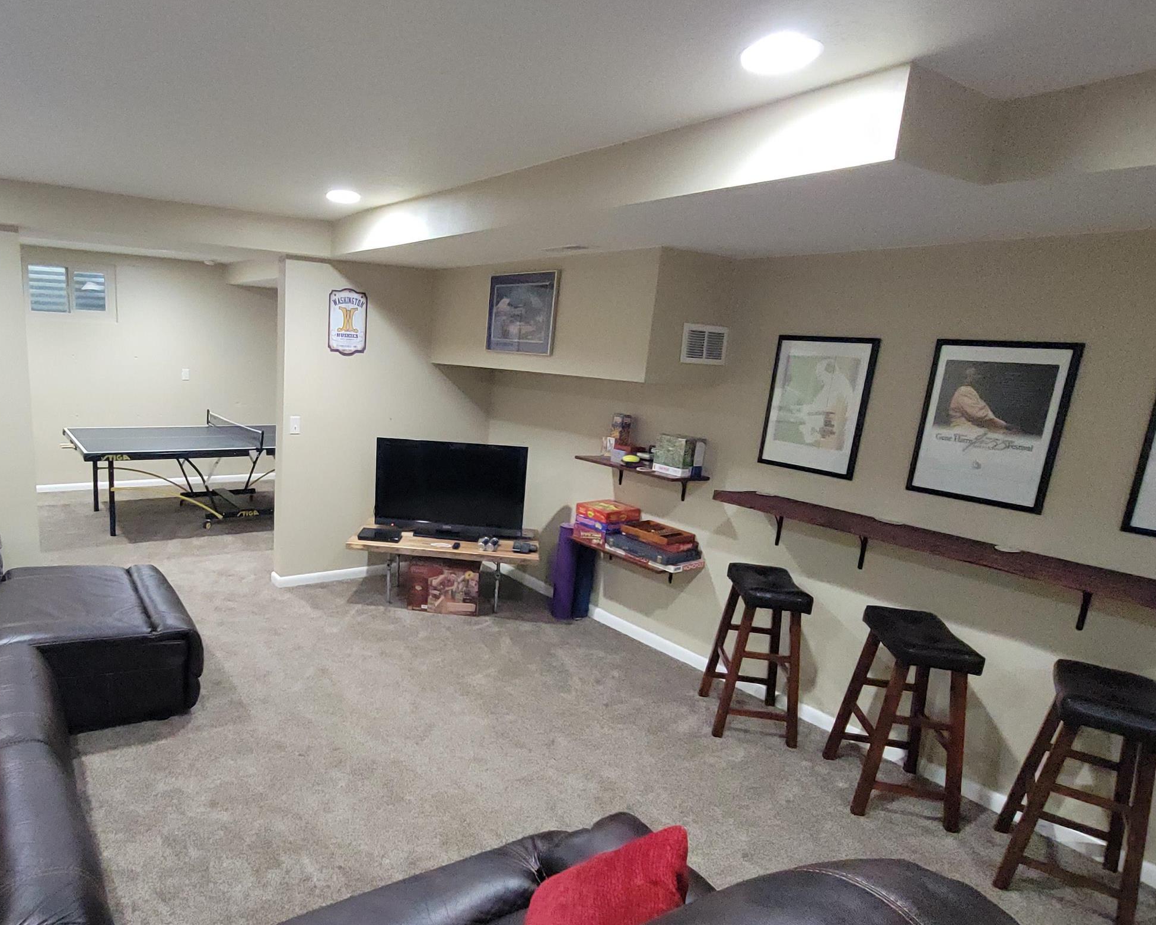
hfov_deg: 78.6
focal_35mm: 20
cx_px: 418
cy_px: 488
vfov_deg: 68.0
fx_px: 684
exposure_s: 1/30
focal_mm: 2.2
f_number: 2.2
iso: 640
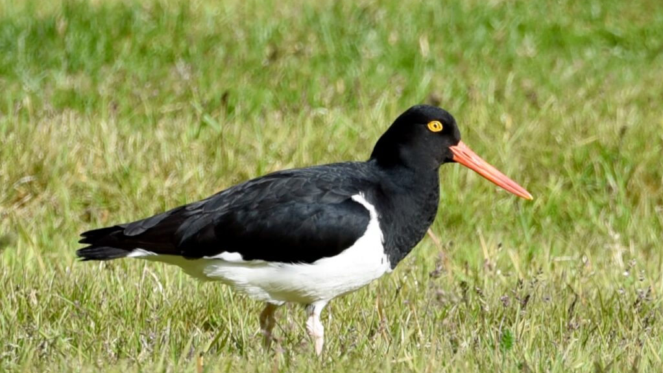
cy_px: 187
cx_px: 332
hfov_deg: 5.1
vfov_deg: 2.9
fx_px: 7384
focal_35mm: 420
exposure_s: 1/1000
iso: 320
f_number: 8
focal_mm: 400
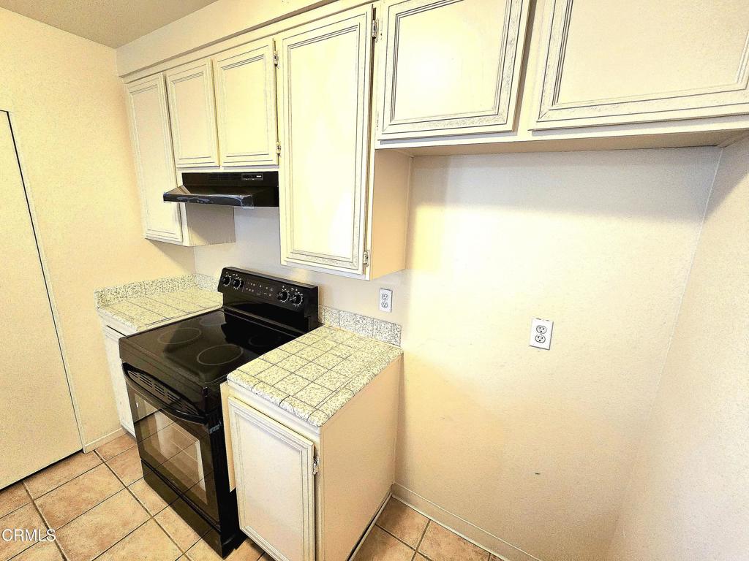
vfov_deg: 89.9
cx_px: 374
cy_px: 280
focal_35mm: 13
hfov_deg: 106.2
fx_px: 281
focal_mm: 2.2
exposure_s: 1/60.2
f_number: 2.2
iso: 250
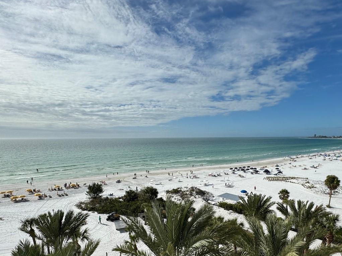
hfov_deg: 76.3
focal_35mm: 22
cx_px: 182
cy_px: 180
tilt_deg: -11.3
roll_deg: -0.5
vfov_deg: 59.0
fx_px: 217
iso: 40
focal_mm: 2.22
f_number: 2.2
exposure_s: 1/4630
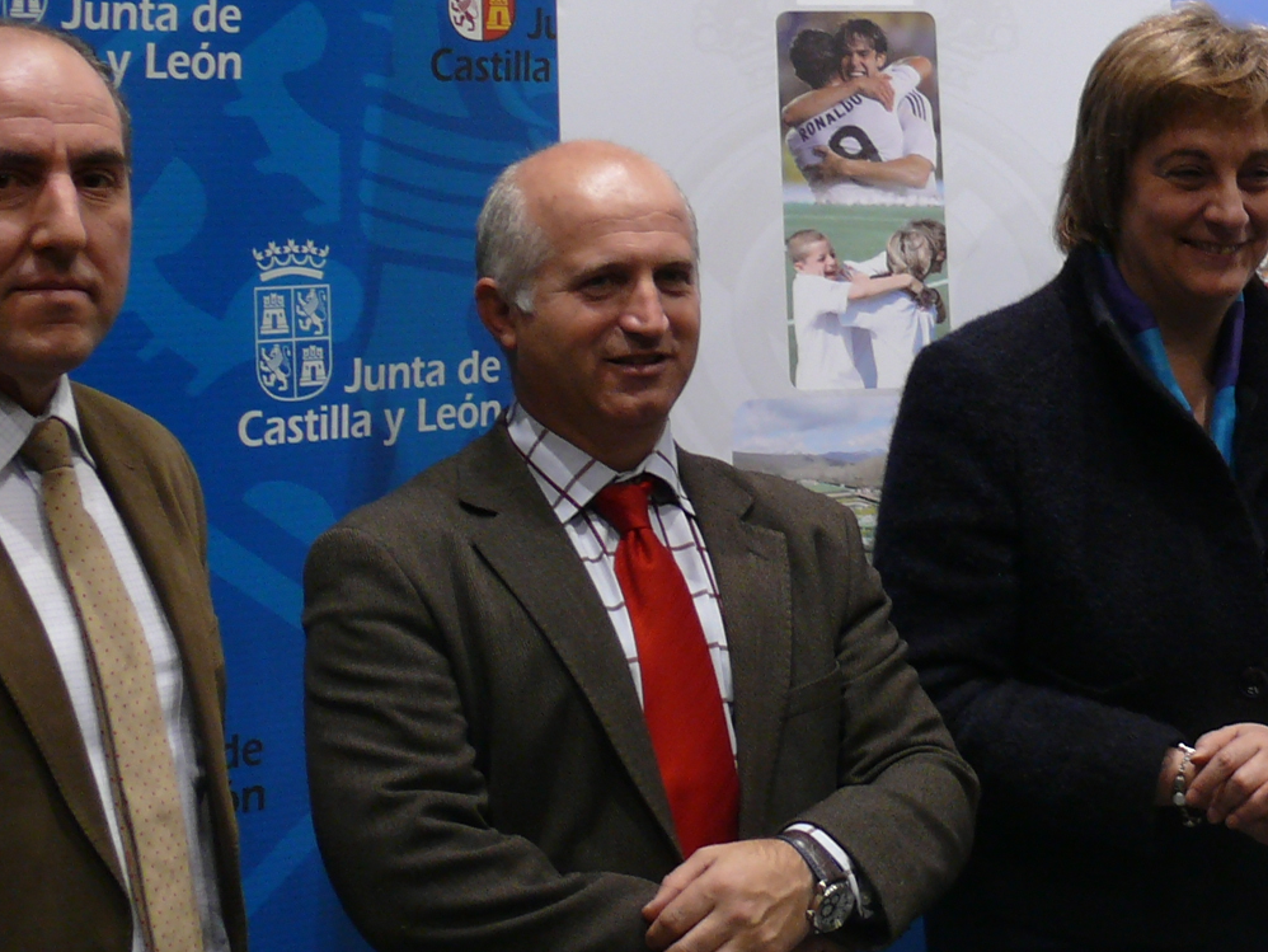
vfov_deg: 14.8
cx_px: 1462
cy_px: 322
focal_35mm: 100
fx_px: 3664
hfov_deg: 18.7
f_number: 2.8
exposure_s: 1/50
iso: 100
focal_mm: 8.1
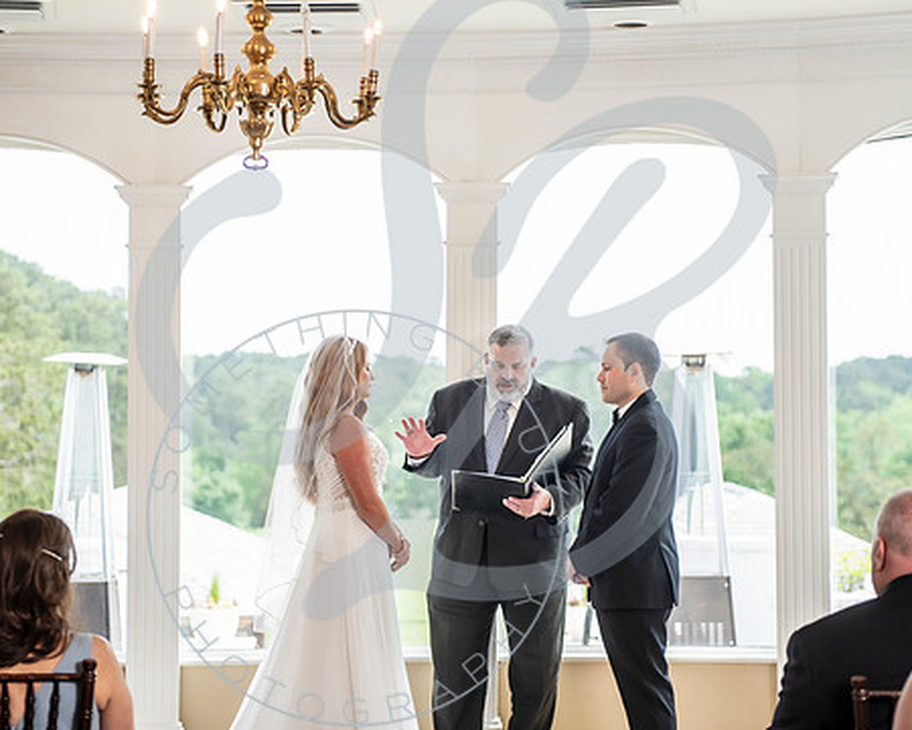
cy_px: 348
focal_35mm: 85
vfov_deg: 18.1
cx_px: 456
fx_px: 2294
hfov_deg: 22.5
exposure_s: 1/160
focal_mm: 70
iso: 200
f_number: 2.8
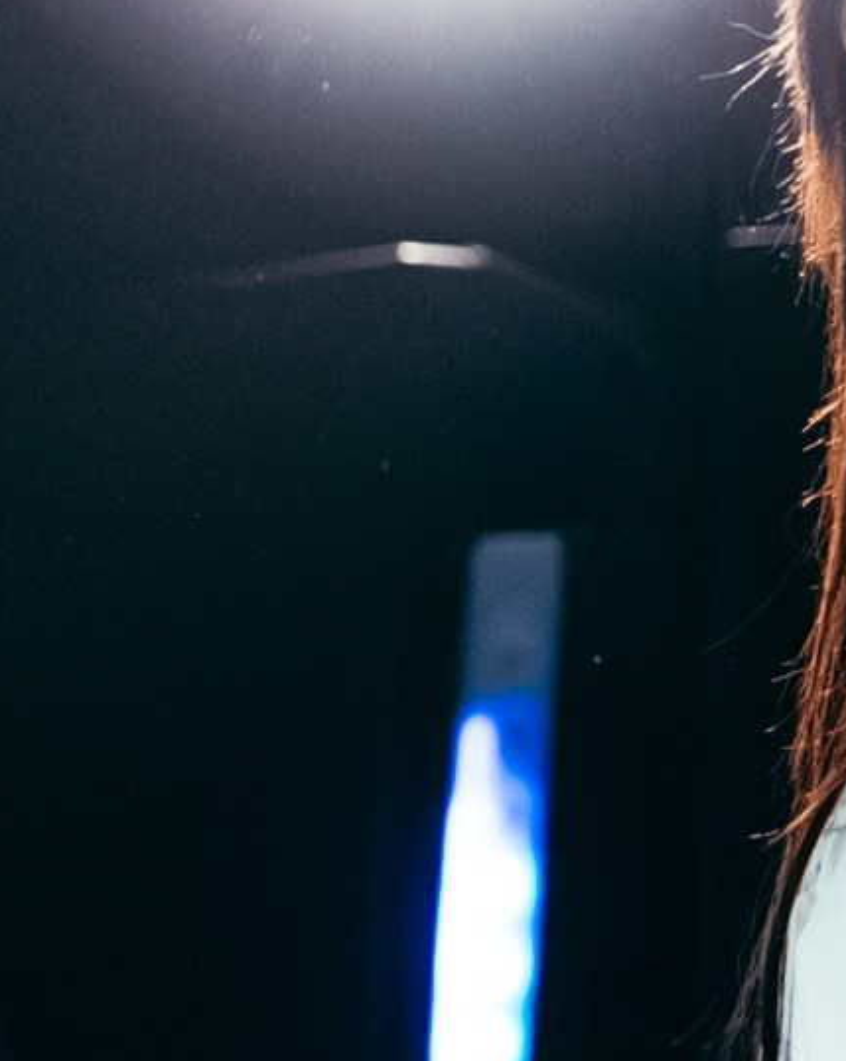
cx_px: 914
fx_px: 13014
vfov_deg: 4.6
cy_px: 1917
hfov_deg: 3.7
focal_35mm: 415
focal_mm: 55
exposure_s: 1/800
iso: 3200
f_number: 2.8
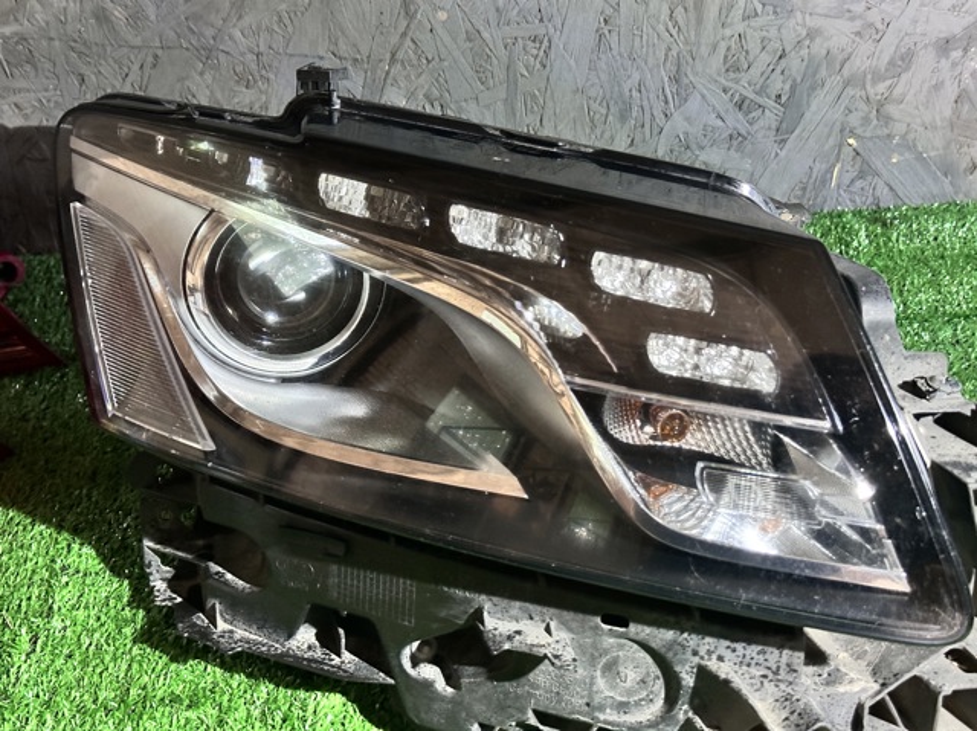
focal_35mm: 48
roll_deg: +5.2
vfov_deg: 30.2
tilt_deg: -41.5
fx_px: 1354
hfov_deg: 39.7
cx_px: 488
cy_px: 366
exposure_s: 1/39
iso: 500
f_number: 1.78
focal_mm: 6.86
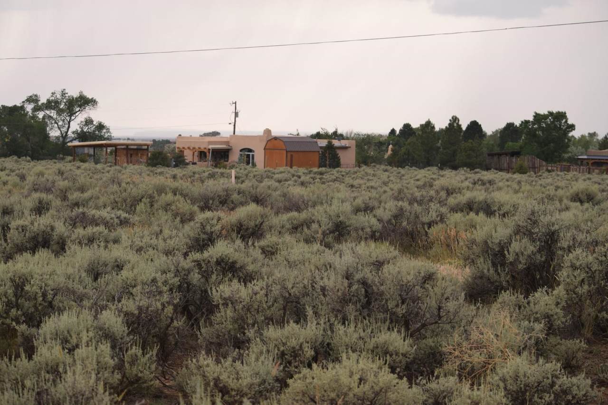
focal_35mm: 82
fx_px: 1393
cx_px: 304
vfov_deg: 16.5
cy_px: 202
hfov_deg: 24.6
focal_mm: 55
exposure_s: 1/160
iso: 400
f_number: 6.3
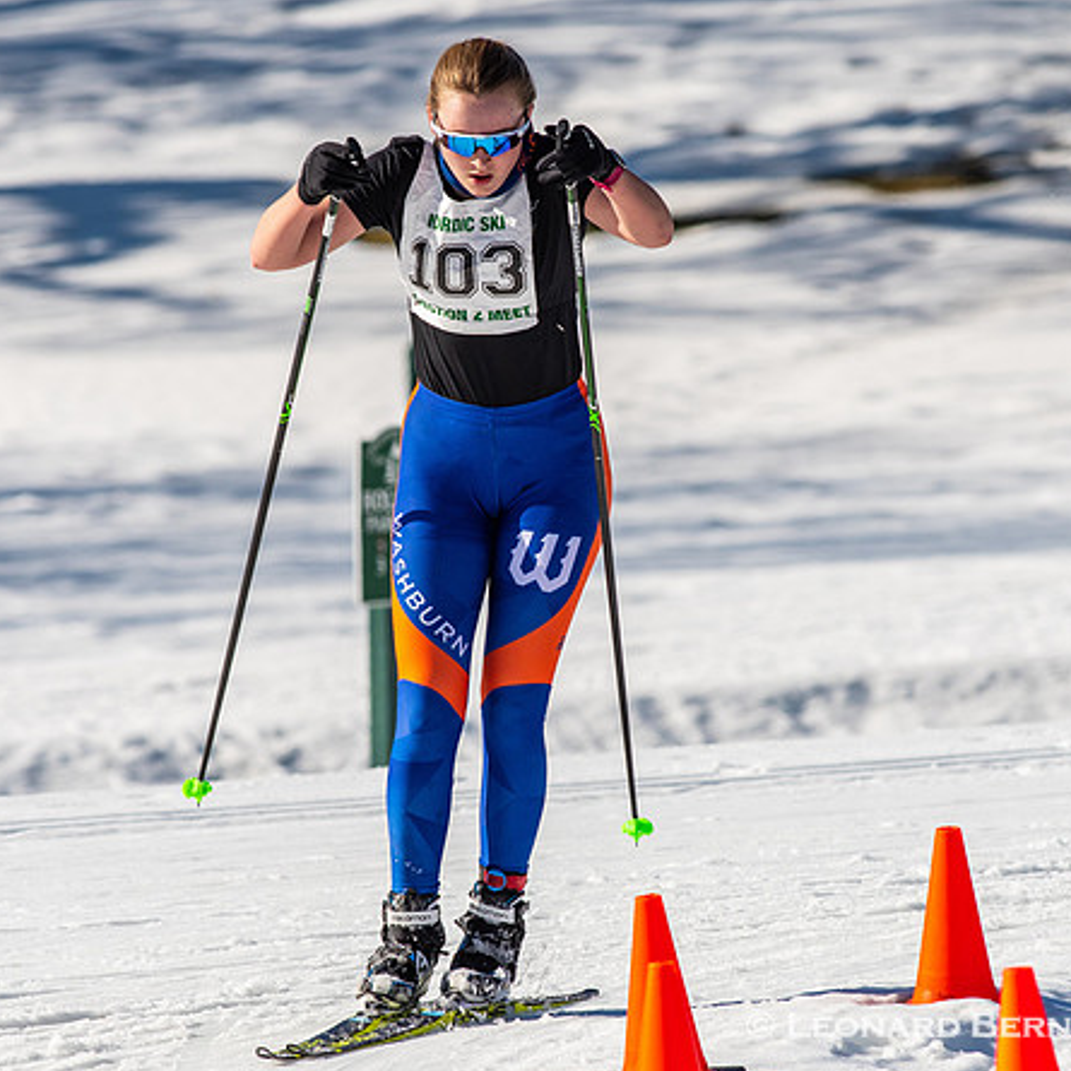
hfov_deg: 3.0
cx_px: 536
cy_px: 534
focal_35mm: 586
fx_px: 20512
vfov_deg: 3.0
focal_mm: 300
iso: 400
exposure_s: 1/2000
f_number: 7.1
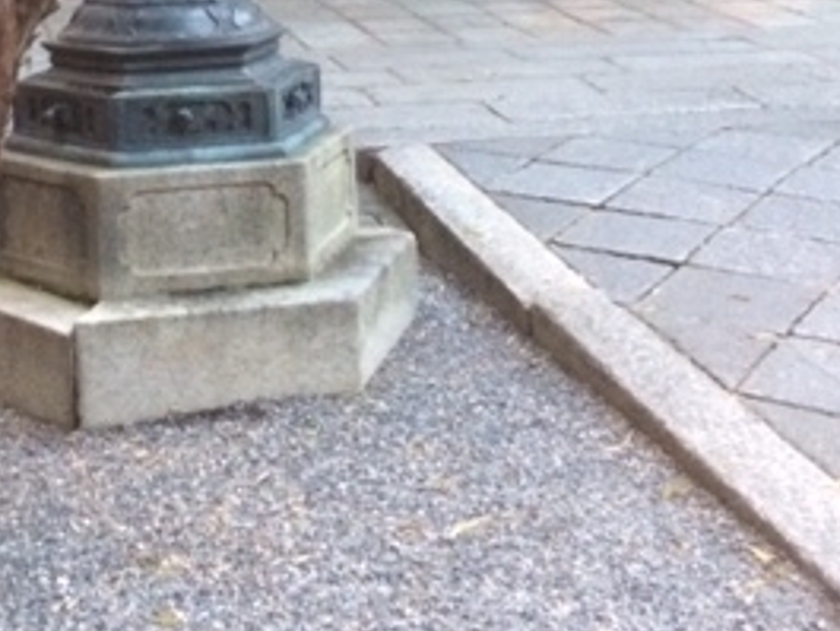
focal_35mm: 70
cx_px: 244
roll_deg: +1.6
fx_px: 1699
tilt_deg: +1.1
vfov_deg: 19.1
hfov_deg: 27.5
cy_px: -241
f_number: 2.2
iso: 320
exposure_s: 1/17
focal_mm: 4.15
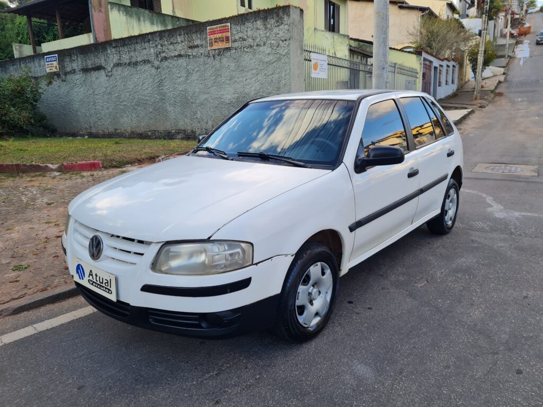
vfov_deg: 53.1
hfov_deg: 67.3
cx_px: 272
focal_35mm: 26
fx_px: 408
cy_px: 204
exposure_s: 1/329
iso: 50
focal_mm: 5.4
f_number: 1.8
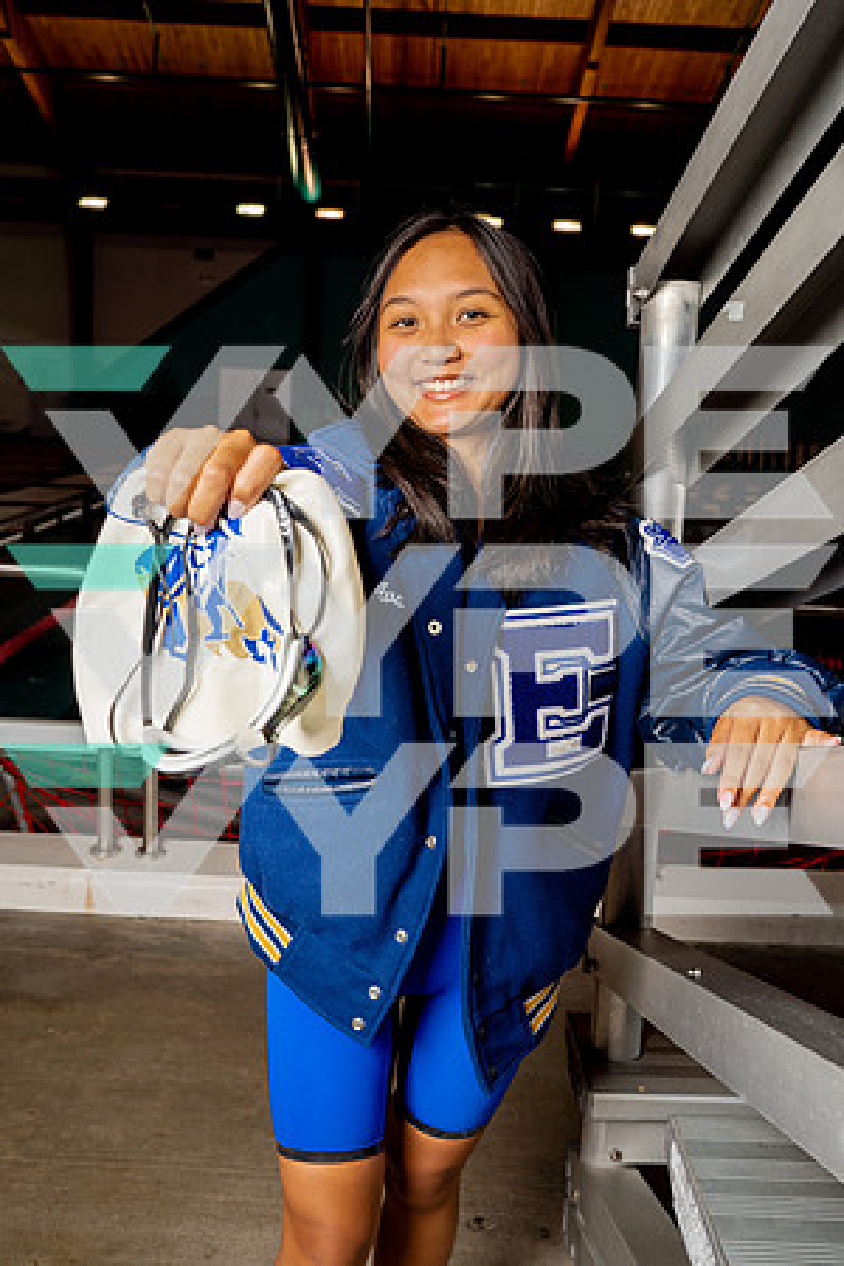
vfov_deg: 54.4
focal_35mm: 35
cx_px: 422
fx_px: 1231
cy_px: 633
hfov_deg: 37.9
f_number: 6.3
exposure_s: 1/250
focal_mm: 35
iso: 200
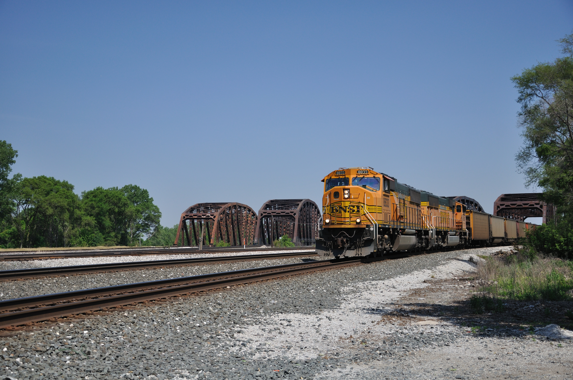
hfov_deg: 38.9
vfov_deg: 26.4
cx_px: 286
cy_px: 190
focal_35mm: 51
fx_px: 811
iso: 200
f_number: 5.6
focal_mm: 34
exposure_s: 1/640
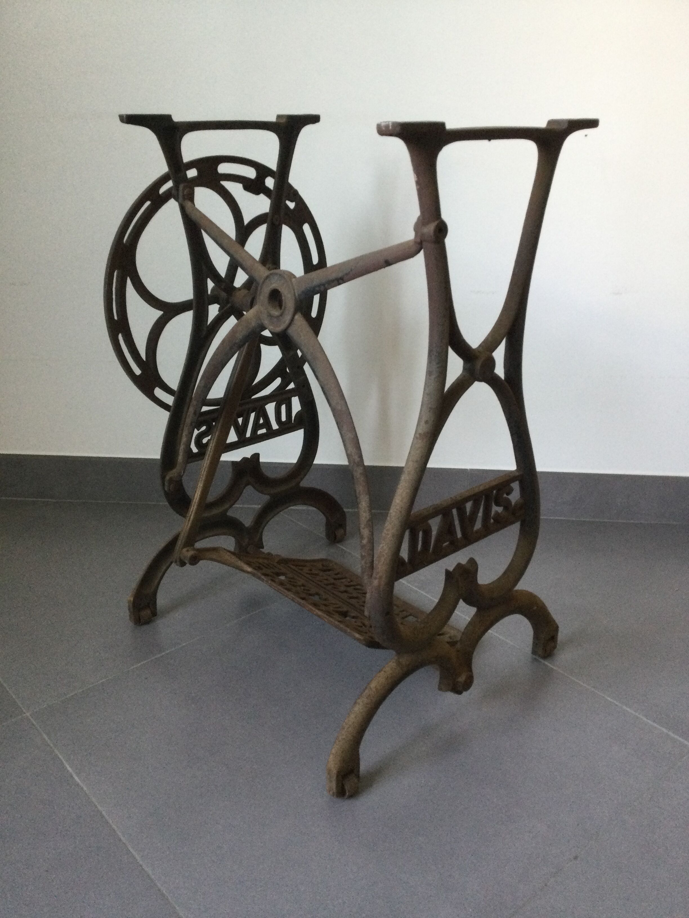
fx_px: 823
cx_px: 344
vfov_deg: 58.4
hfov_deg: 45.4
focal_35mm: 31
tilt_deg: -22.2
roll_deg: -0.9
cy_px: 459
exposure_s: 1/33
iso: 200
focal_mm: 3.3
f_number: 2.4
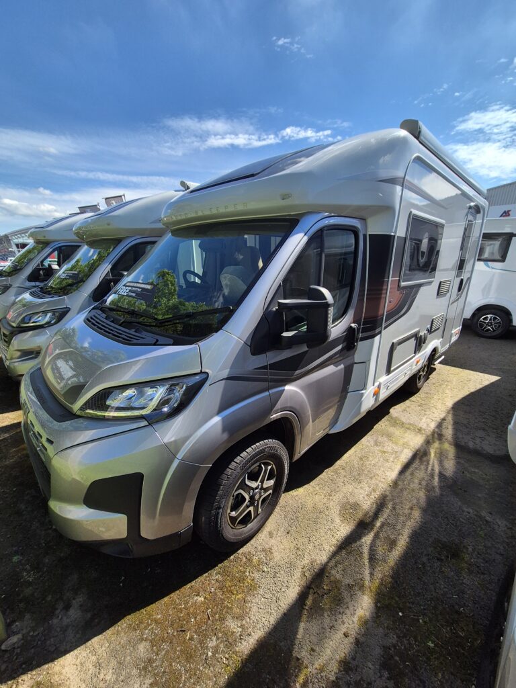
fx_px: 258
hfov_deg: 89.9
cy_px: 344
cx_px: 258
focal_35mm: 13
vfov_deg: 106.2
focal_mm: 2.2
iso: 50
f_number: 2.2
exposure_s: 1/1780
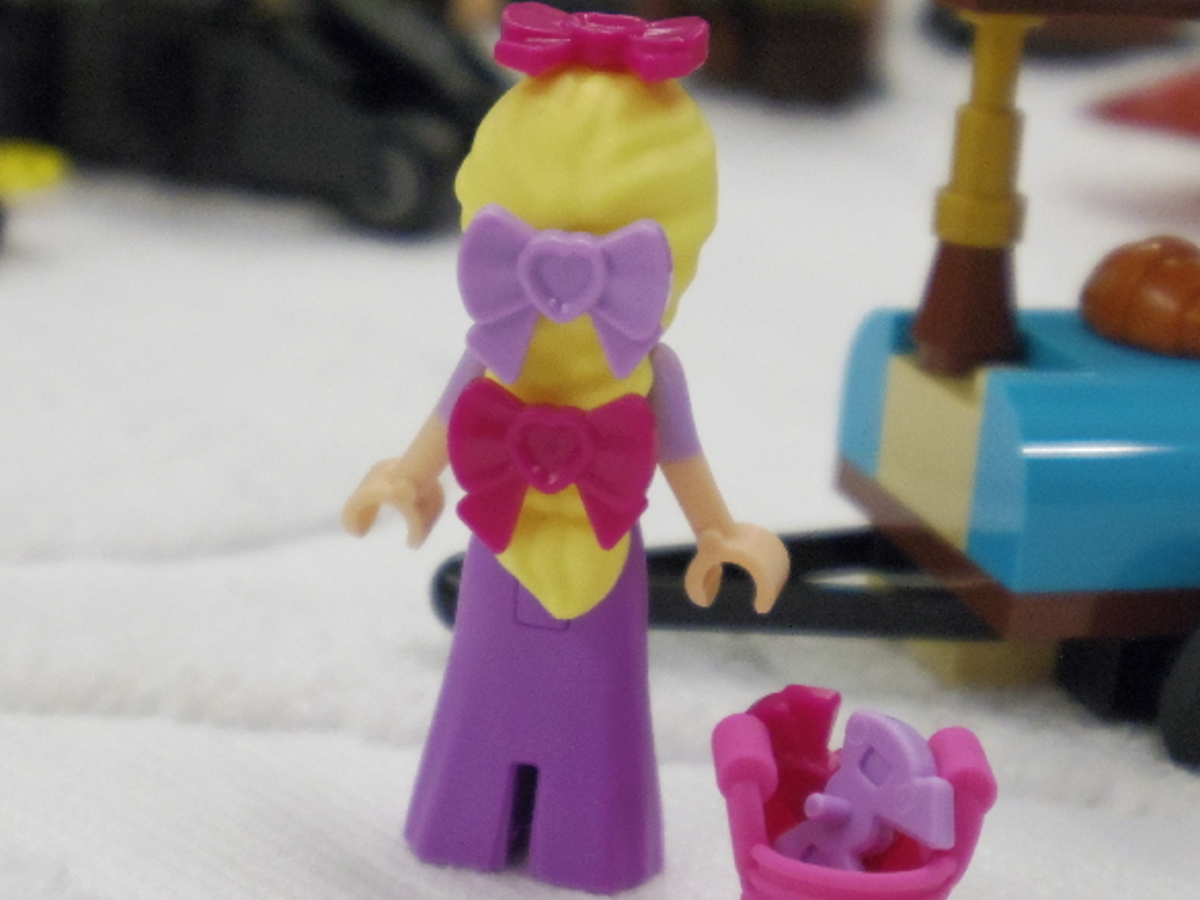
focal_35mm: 82
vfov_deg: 18.0
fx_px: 2843
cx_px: 587
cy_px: 459
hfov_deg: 23.8
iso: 1600
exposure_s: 1/320
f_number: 4.5
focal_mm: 14.4
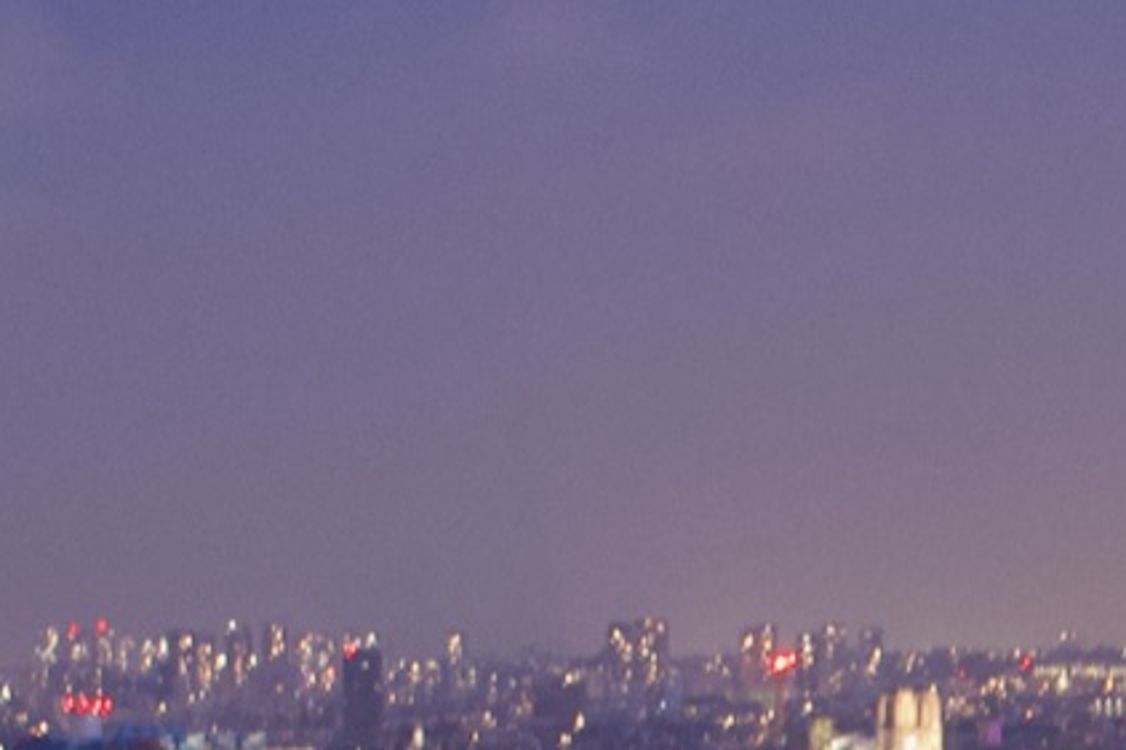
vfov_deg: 6.8
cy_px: 1096
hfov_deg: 10.1
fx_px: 6222
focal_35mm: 199
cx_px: 1569
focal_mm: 28
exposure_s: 1.6
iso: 800
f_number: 4.5
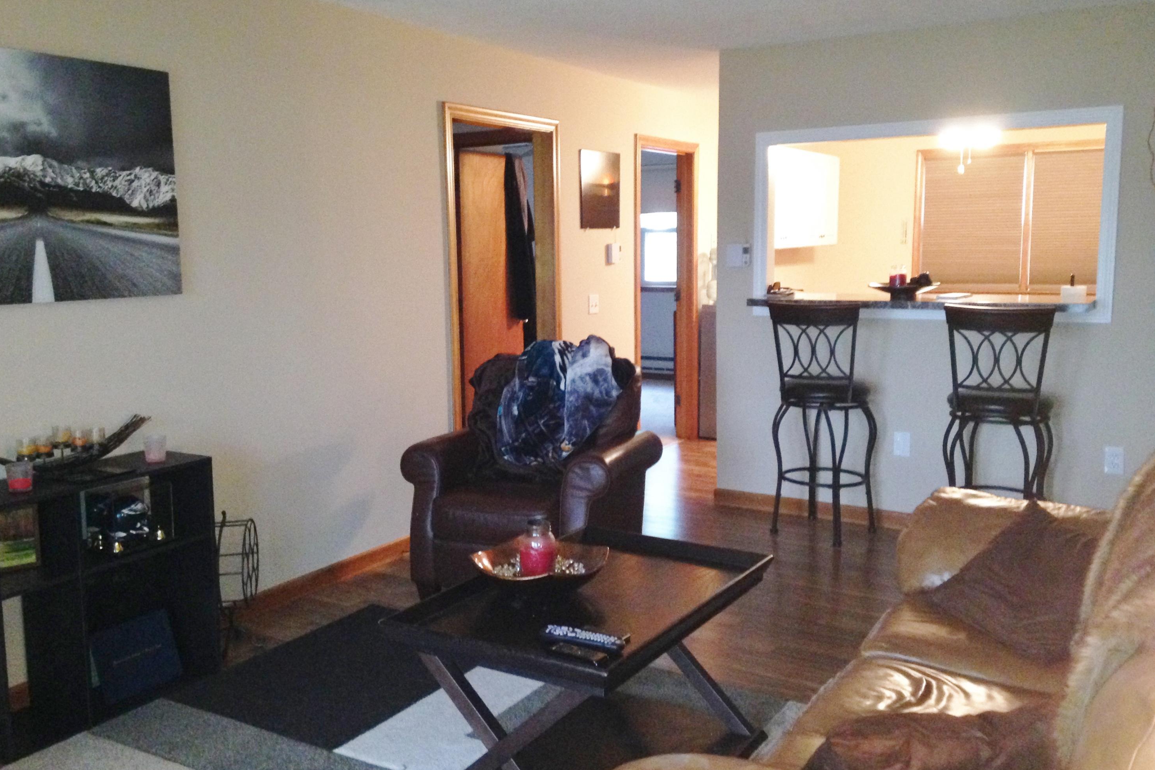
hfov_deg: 54.4
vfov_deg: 37.8
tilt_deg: -7.7
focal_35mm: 35
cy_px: 366
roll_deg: +0.7
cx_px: 568
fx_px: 1123
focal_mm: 4.12
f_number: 2.4
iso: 400
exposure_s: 1/16
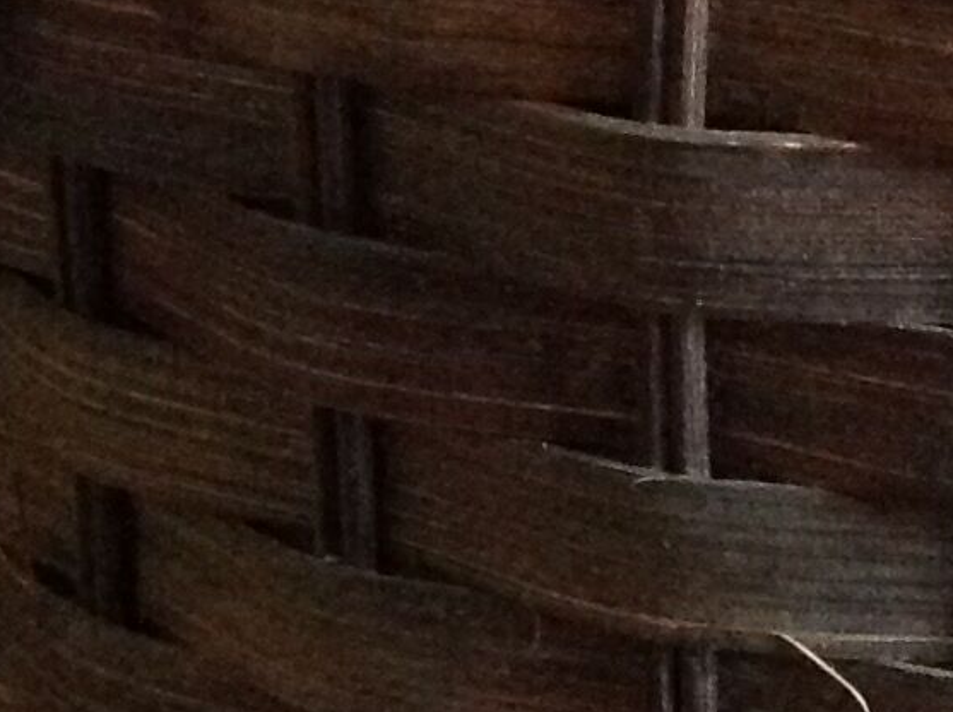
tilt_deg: -20.0
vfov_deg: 9.1
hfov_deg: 11.8
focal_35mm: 163
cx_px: 1213
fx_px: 4481
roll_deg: -1.4
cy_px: 89
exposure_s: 1/15
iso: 500
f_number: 2.4
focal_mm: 4.28
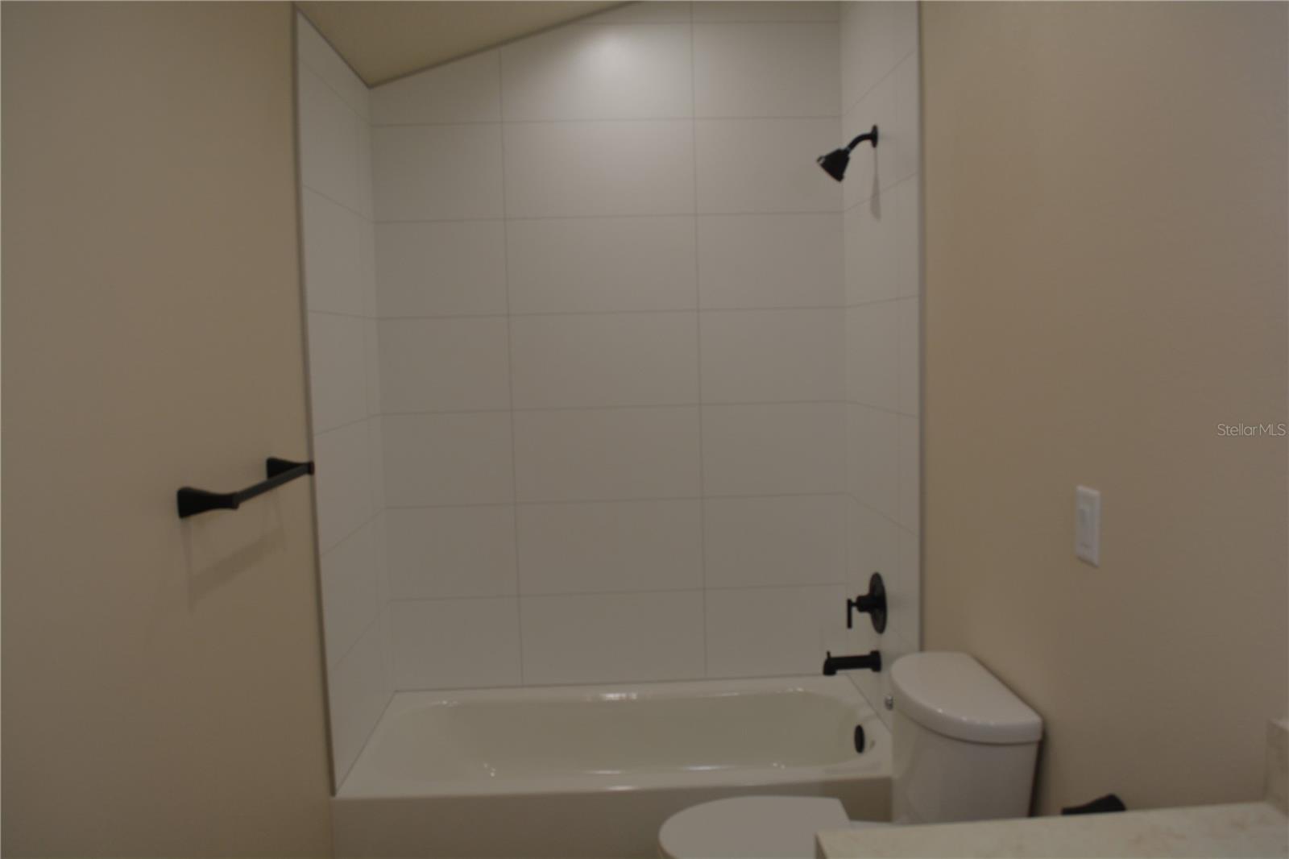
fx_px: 966
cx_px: 644
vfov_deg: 47.9
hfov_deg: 67.4
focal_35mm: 27
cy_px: 430
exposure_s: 1/125
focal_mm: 18
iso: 360
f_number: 5.6
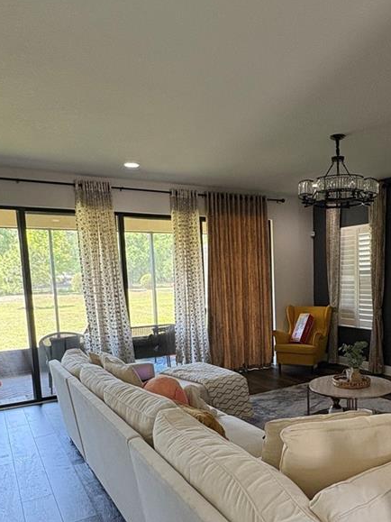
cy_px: 328
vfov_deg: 60.8
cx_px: 264
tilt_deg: -5.3
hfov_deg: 47.4
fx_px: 437
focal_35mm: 29
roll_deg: +1.8
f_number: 2.2
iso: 250
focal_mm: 2.22
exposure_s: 1/60
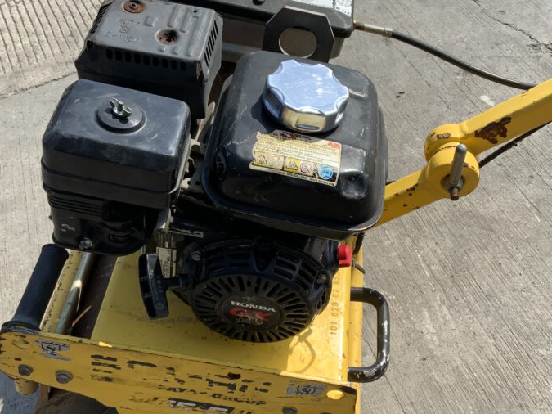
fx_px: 702
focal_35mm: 44
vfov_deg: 32.8
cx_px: 298
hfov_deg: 42.9
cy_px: 223
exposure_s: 1/1311
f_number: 1.8
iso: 16
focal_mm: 3
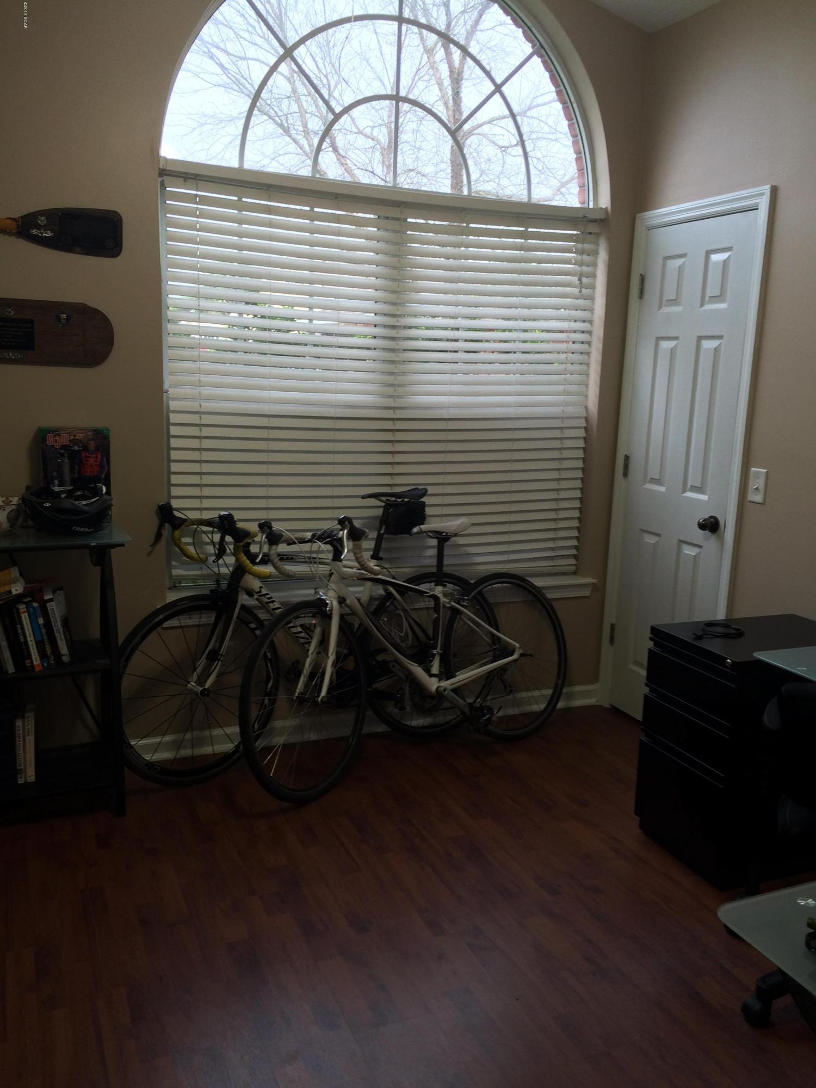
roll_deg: -2.0
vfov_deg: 61.7
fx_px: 911
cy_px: 544
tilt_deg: -10.8
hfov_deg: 48.2
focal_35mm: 29
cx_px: 408
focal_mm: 4.15
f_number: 2.2
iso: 40
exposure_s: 1/30
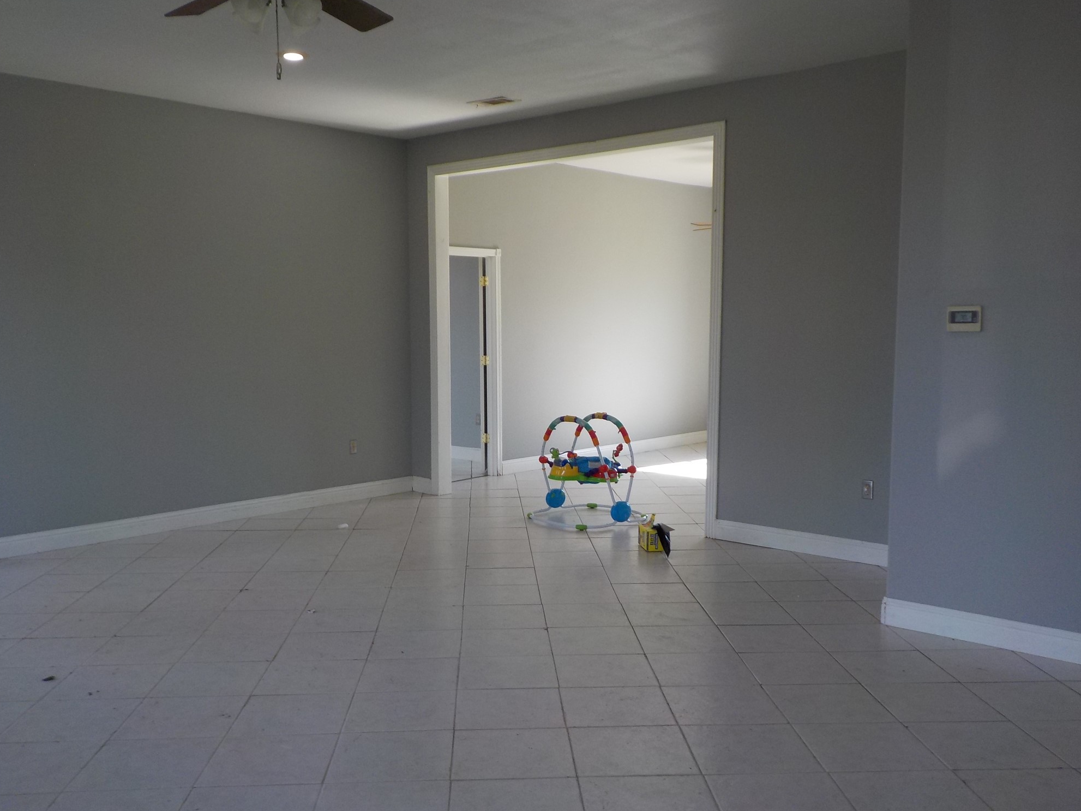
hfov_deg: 58.4
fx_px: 968
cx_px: 533
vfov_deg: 45.4
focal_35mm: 31
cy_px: 412
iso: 125
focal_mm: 4.1
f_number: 3.3
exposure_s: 1/80
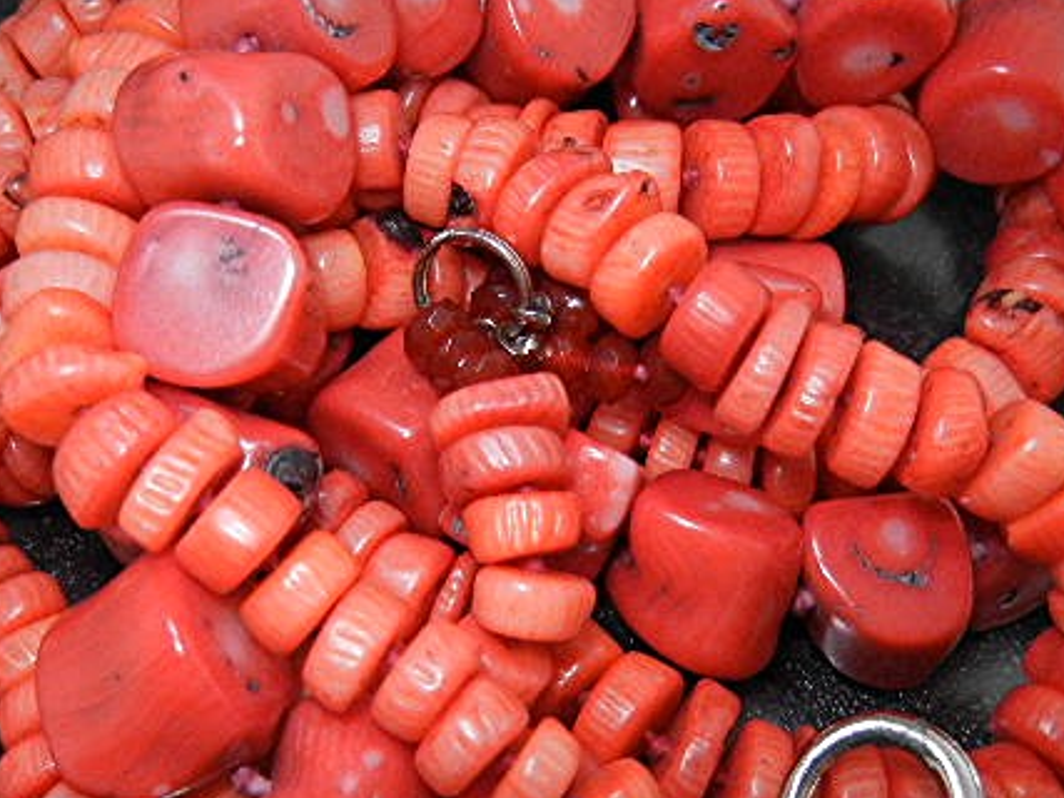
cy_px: 491
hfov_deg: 42.0
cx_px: 478
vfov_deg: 32.0
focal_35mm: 45
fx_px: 1383
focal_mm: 5.4
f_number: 7
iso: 667
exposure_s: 1/30
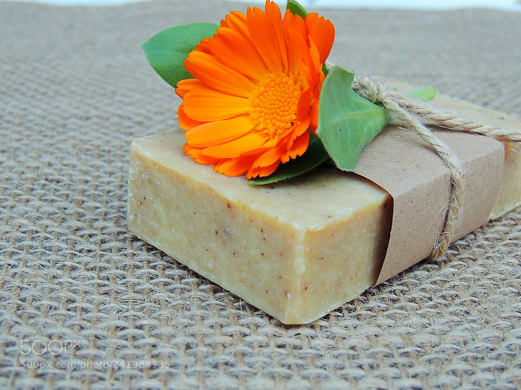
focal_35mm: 55
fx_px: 828
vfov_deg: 26.6
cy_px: 195
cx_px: 260
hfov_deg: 34.9
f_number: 3.7
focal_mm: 9.8
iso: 400
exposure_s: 1/30
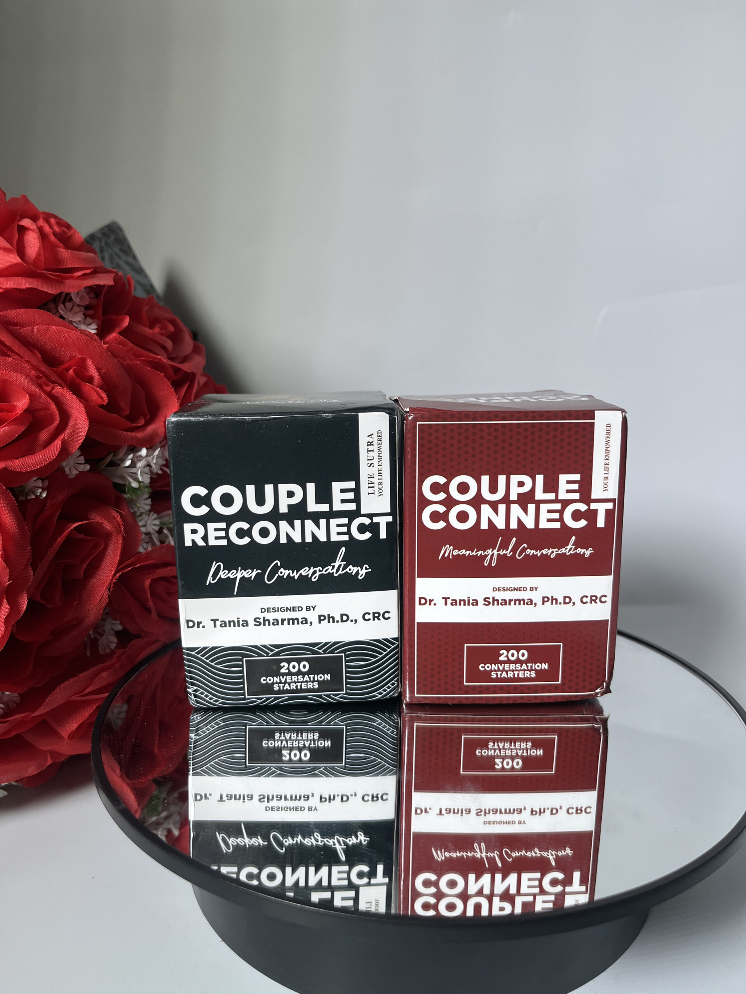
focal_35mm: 26
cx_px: 373
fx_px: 747
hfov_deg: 53.1
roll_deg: +0.4
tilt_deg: -11.8
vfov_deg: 67.3
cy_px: 497
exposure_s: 1/737
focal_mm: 5.1
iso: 50
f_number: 1.6
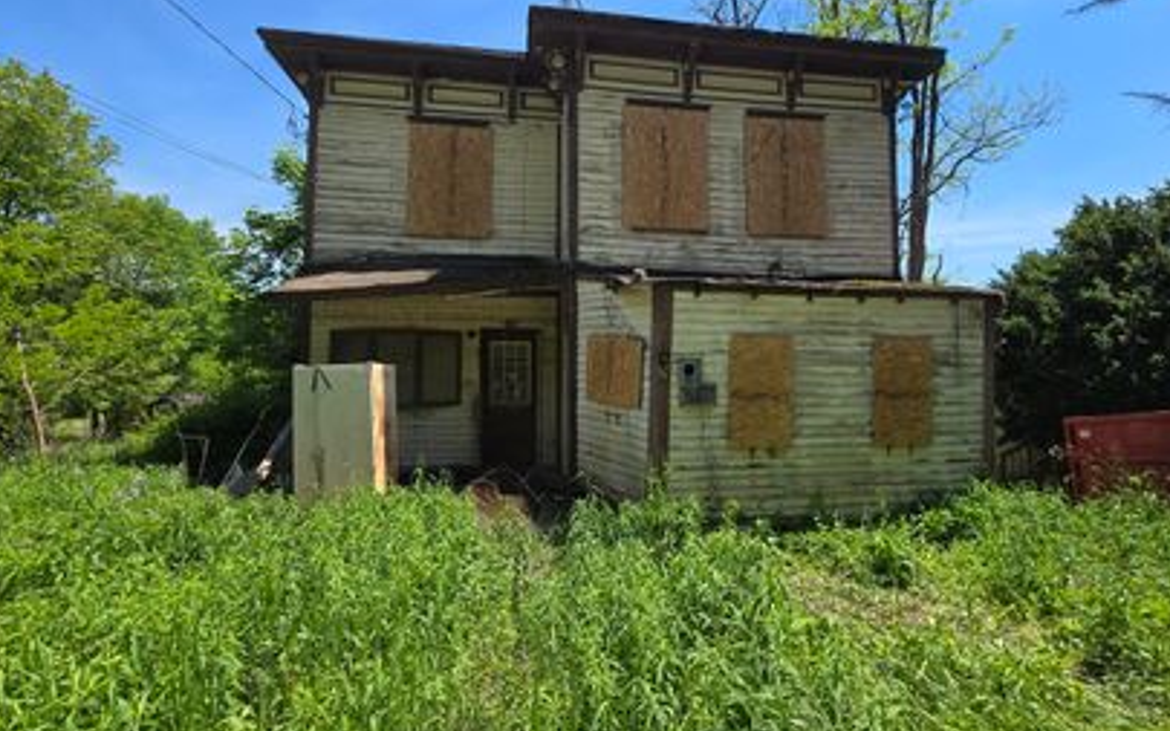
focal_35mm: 17
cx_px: 604
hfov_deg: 94.3
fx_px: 542
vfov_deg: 67.9
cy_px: 334
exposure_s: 1/1663
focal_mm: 2.2
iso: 50
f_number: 2.2
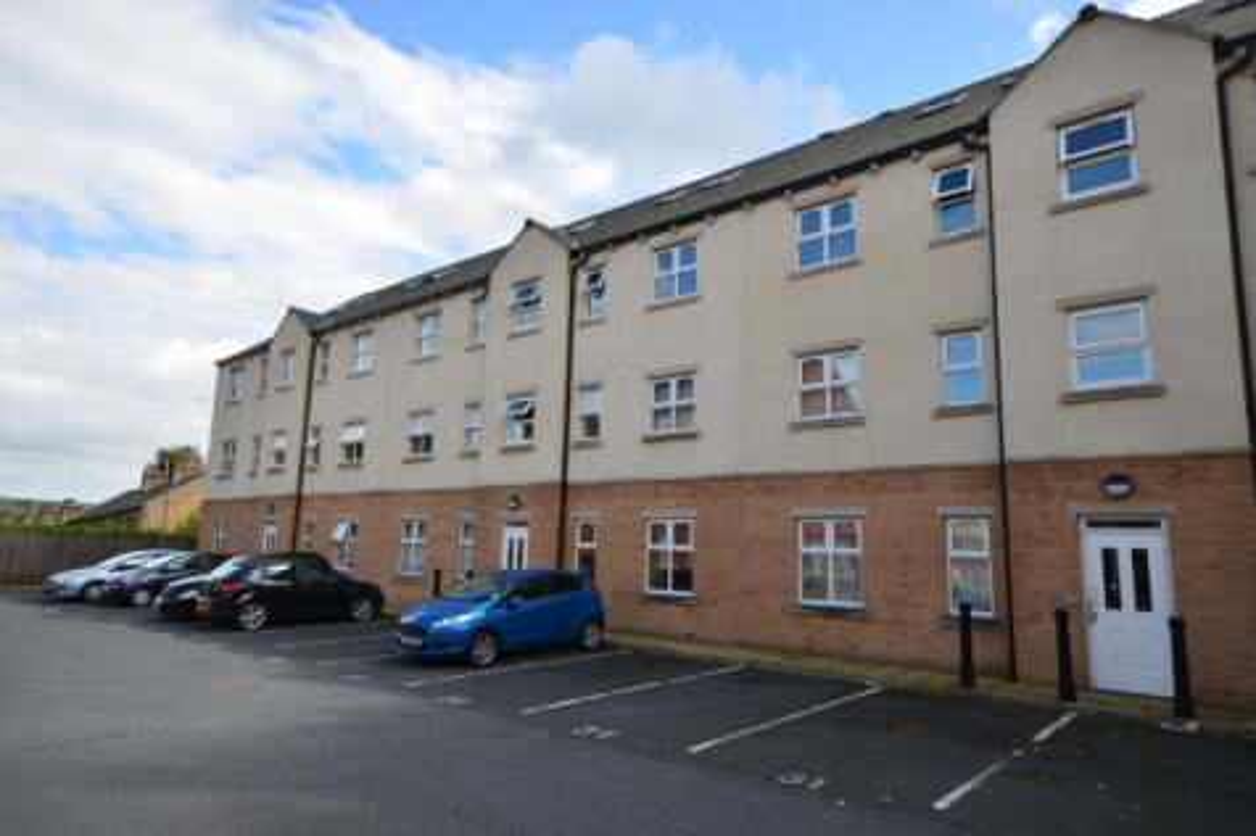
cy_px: 418
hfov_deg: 77.3
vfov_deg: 56.1
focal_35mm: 22
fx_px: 785
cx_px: 628
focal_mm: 15
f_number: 10
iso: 250
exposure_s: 1/250
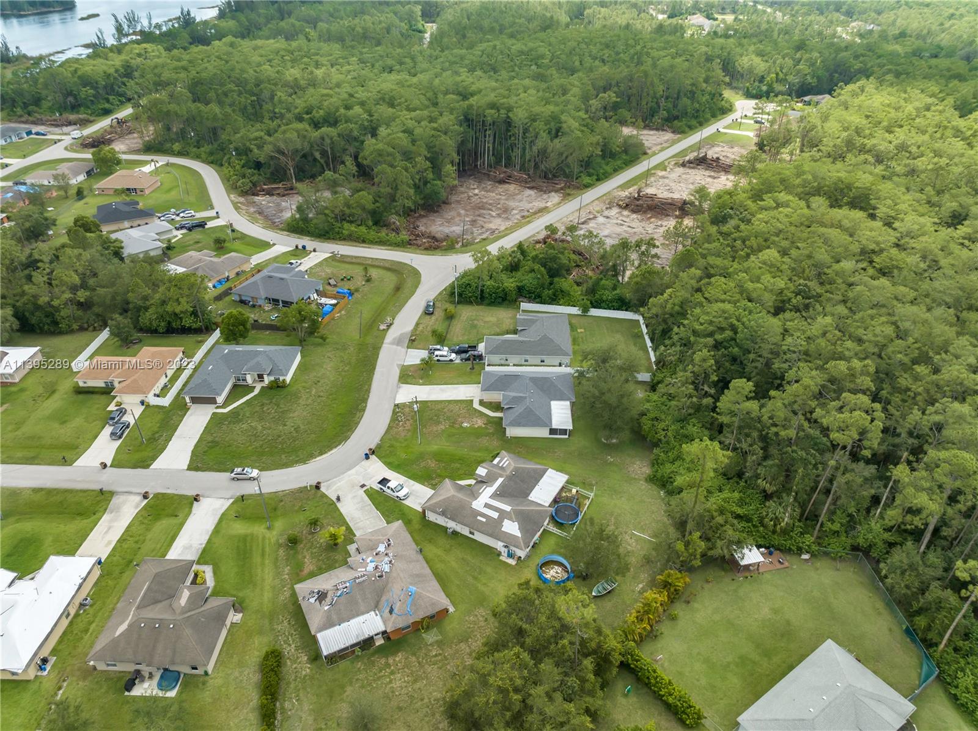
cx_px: 489
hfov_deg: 71.6
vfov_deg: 56.7
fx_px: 677
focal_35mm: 24
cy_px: 366
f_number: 4
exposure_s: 1/40
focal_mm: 12.29
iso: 100
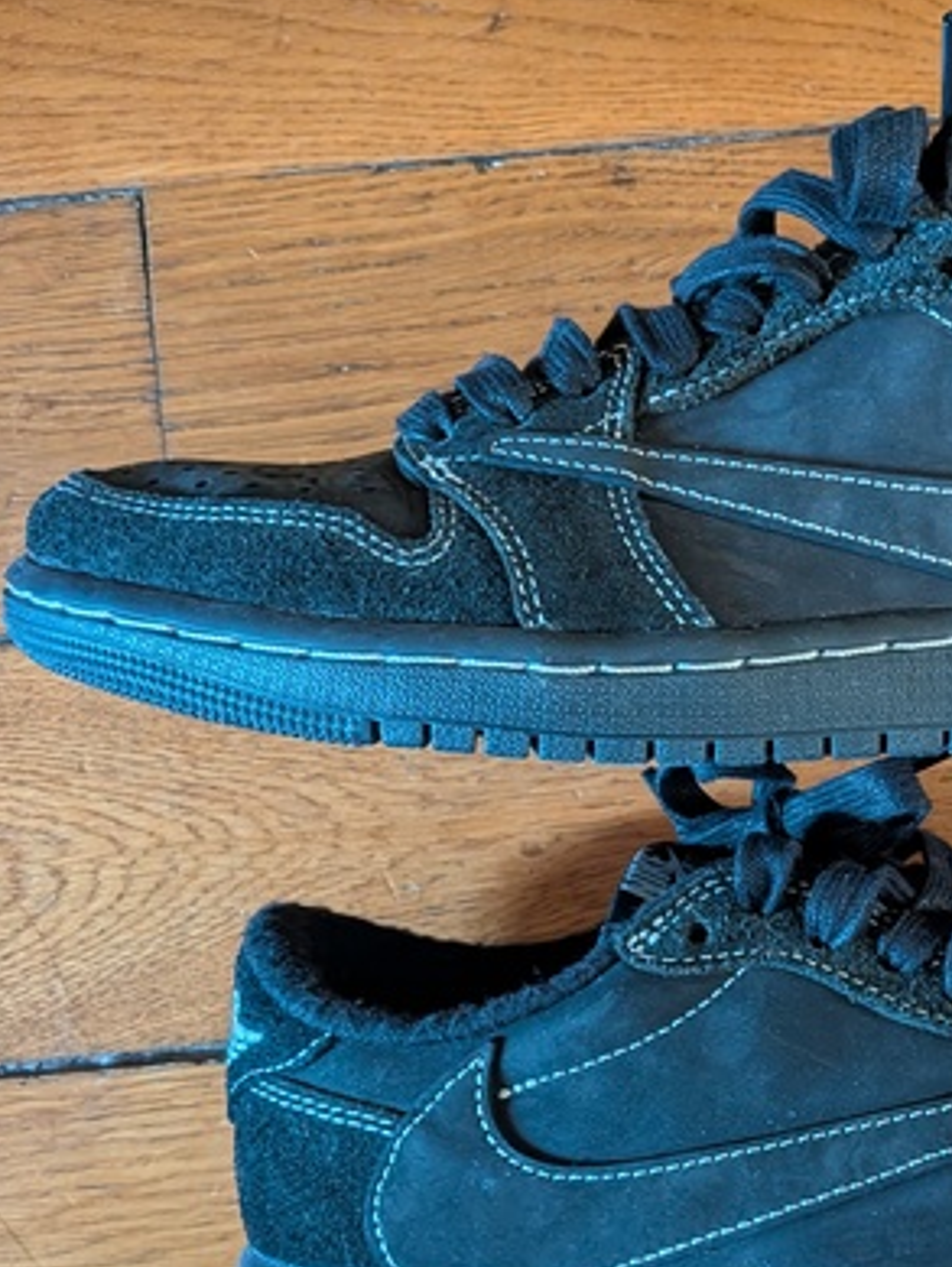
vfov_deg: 44.4
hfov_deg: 33.0
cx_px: 812
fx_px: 1538
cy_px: 798
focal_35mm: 42
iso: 587
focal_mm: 4.53
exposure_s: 1/25
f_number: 1.7
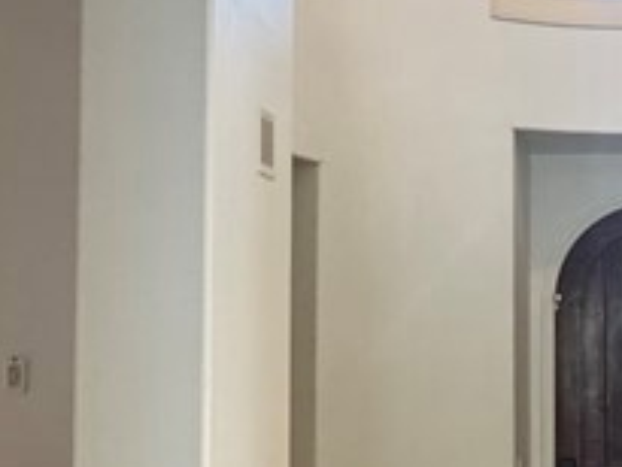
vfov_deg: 20.9
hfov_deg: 26.0
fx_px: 1259
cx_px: 649
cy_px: 315
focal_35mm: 70
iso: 400
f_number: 2.2
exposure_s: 1/60
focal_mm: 2.22
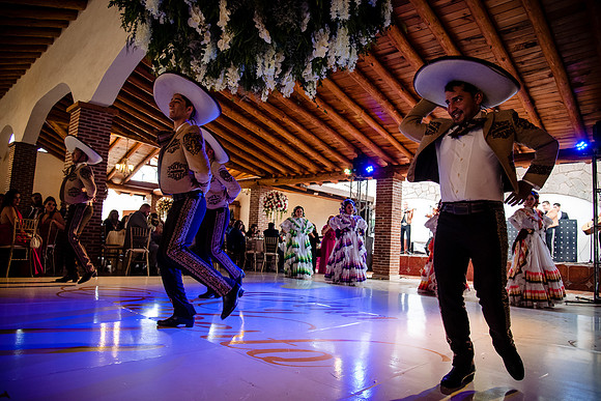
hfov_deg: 73.7
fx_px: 401
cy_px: 200
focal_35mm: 24
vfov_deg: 53.2
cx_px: 300
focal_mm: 24
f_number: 4
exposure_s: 1/250
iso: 3200
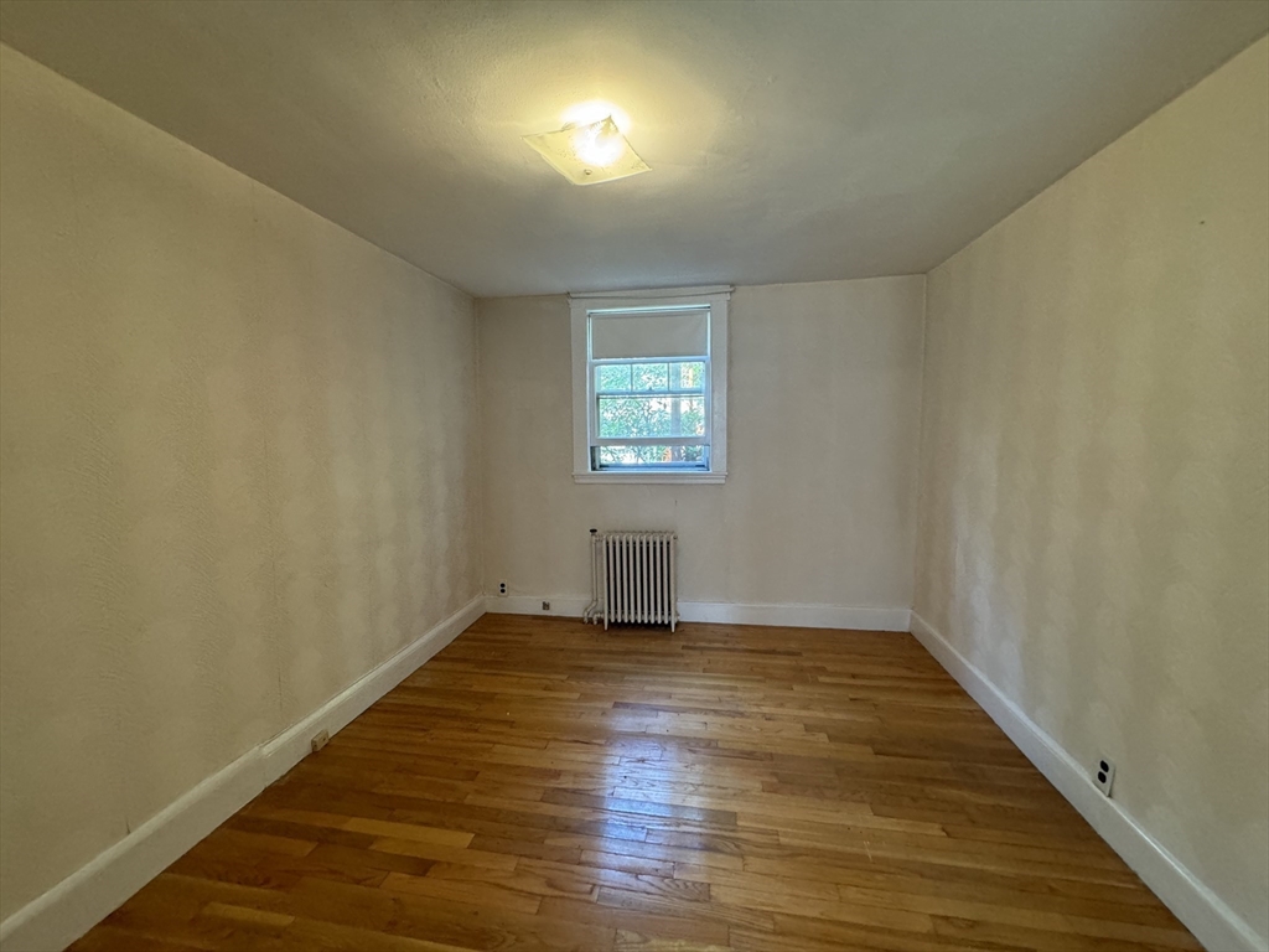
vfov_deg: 85.7
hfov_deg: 102.1
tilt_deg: -7.2
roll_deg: +1.1
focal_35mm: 14
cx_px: 634
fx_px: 513
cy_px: 476
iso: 400
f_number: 2.2
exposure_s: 1/60
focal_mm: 2.22
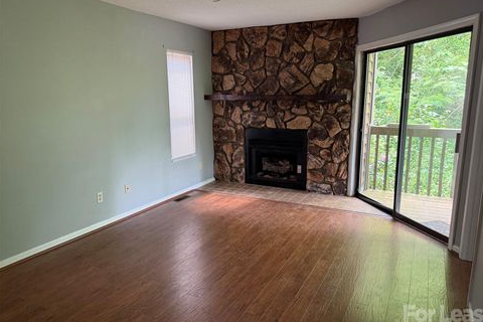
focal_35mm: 26
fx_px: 349
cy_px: 165
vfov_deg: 49.6
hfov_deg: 69.4
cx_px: 247
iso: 320
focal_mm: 6.76
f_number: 1.78
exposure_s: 1/60
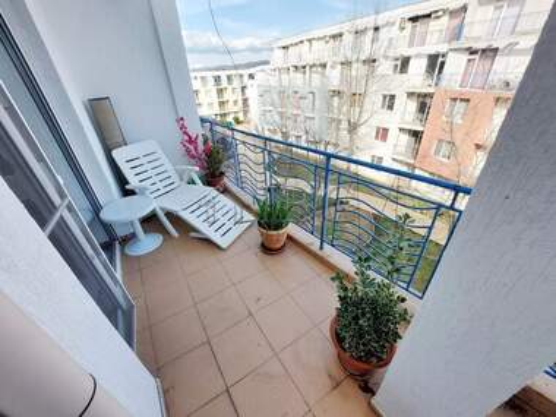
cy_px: 208
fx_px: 209
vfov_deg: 89.9
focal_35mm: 13
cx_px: 278
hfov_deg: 106.2
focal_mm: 1.74
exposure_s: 1/495
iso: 50
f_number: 2.2
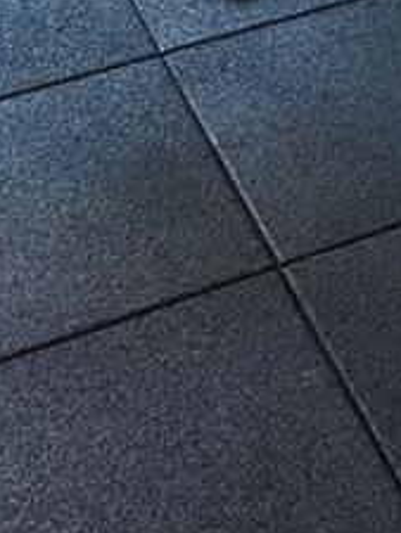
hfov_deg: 10.6
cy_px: -786
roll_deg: -0.5
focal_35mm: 128
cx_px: 814
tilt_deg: -5.0
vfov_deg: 12.0
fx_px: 1975
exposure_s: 1/120
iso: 64
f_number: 1.78
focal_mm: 6.86
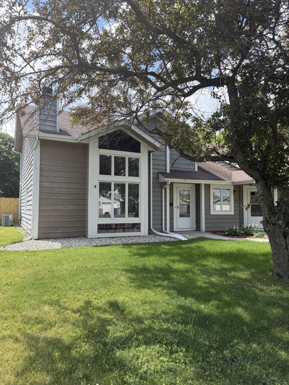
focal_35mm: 24
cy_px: 192
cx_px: 144
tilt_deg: +3.5
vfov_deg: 71.6
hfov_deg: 56.8
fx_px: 267
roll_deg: -0.4
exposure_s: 1/2299
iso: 100
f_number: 1.78
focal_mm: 6.76
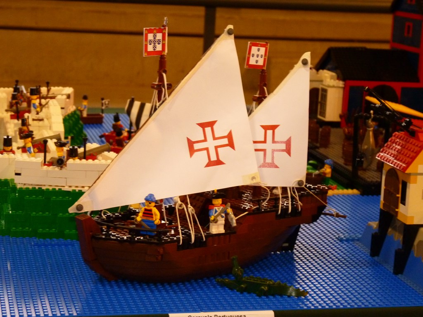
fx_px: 1063
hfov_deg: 22.5
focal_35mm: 87
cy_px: 158
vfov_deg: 17.0
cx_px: 212
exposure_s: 1/40
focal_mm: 15.5
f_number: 3.4
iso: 400
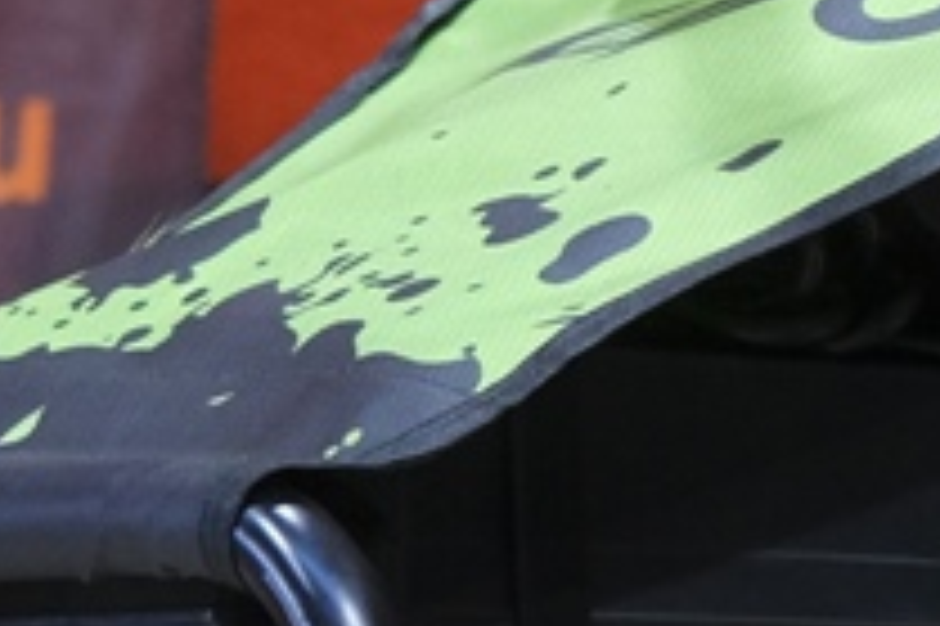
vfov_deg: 3.0
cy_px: 160
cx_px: 1916
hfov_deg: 4.5
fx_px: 11793
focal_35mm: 452
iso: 1250
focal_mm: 39.3
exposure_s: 1/100
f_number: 4
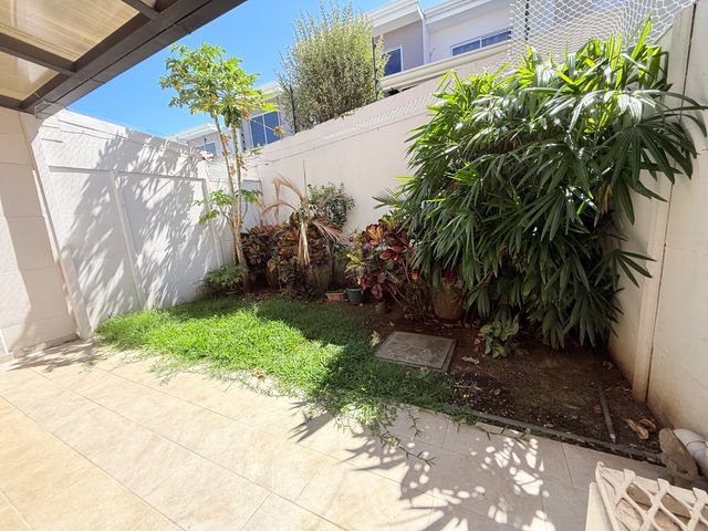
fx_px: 286
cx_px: 354
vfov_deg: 85.7
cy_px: 266
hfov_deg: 102.1
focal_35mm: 14
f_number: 2.2
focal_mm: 2.22
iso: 50
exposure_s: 1/486
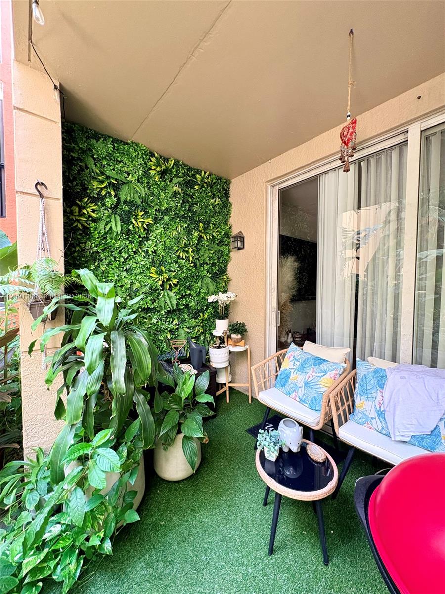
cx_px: 222
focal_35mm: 14
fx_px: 240
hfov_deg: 85.7
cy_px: 297
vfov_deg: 102.1
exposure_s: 1/66
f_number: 2.2
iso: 250
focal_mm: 2.22
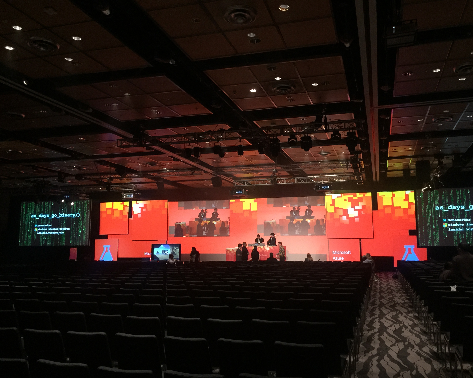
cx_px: 250
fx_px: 434
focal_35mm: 31
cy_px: 193
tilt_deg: +6.0
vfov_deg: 47.1
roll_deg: -0.3
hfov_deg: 57.1
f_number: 2.2
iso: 125
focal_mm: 4.15
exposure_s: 1/8
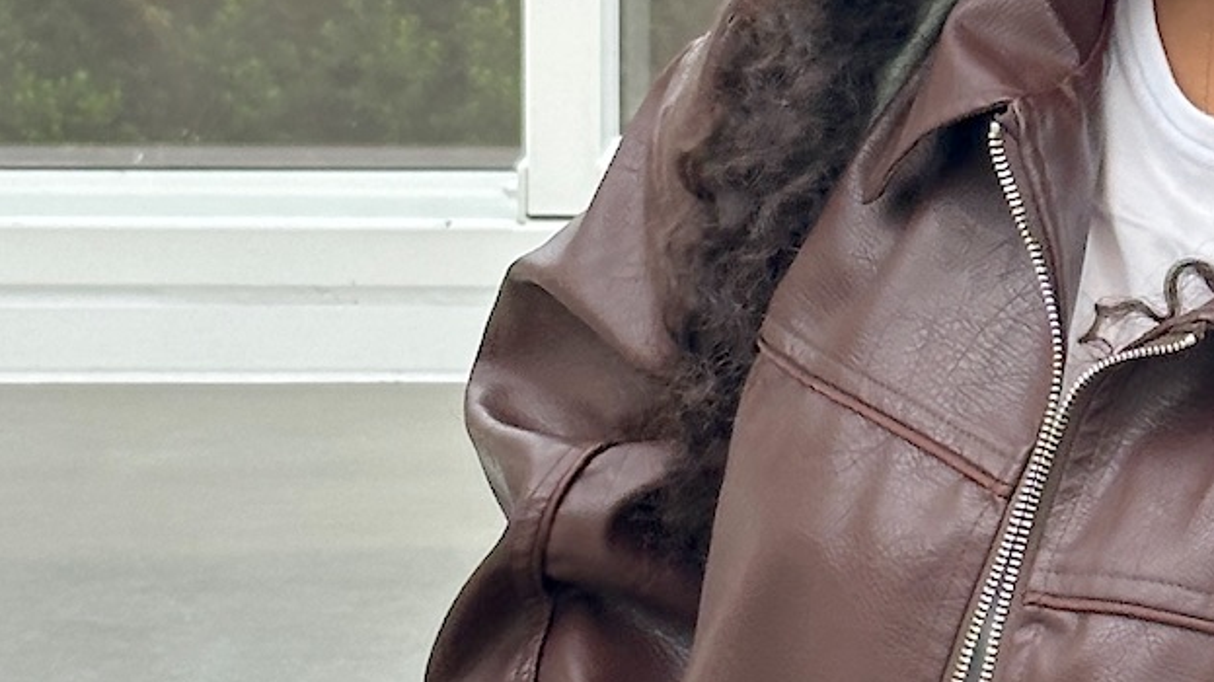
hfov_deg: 12.4
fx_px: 5535
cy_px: -386
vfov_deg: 6.9
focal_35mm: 172
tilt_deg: -4.0
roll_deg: -1.2
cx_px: 1134
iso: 64
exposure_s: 1/612
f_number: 1.78
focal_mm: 6.86
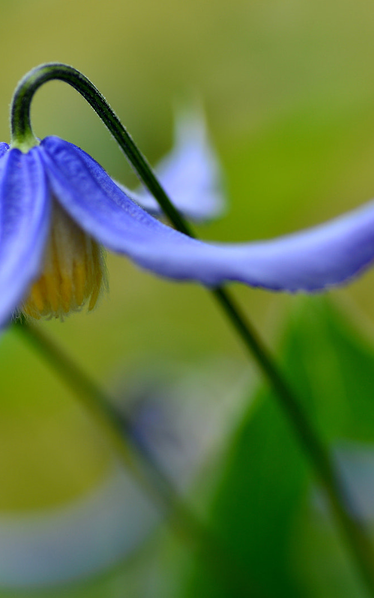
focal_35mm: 138
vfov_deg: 15.1
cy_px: 298
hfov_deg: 9.5
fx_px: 2251
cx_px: 88
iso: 100
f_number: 5.6
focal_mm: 90
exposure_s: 1/180
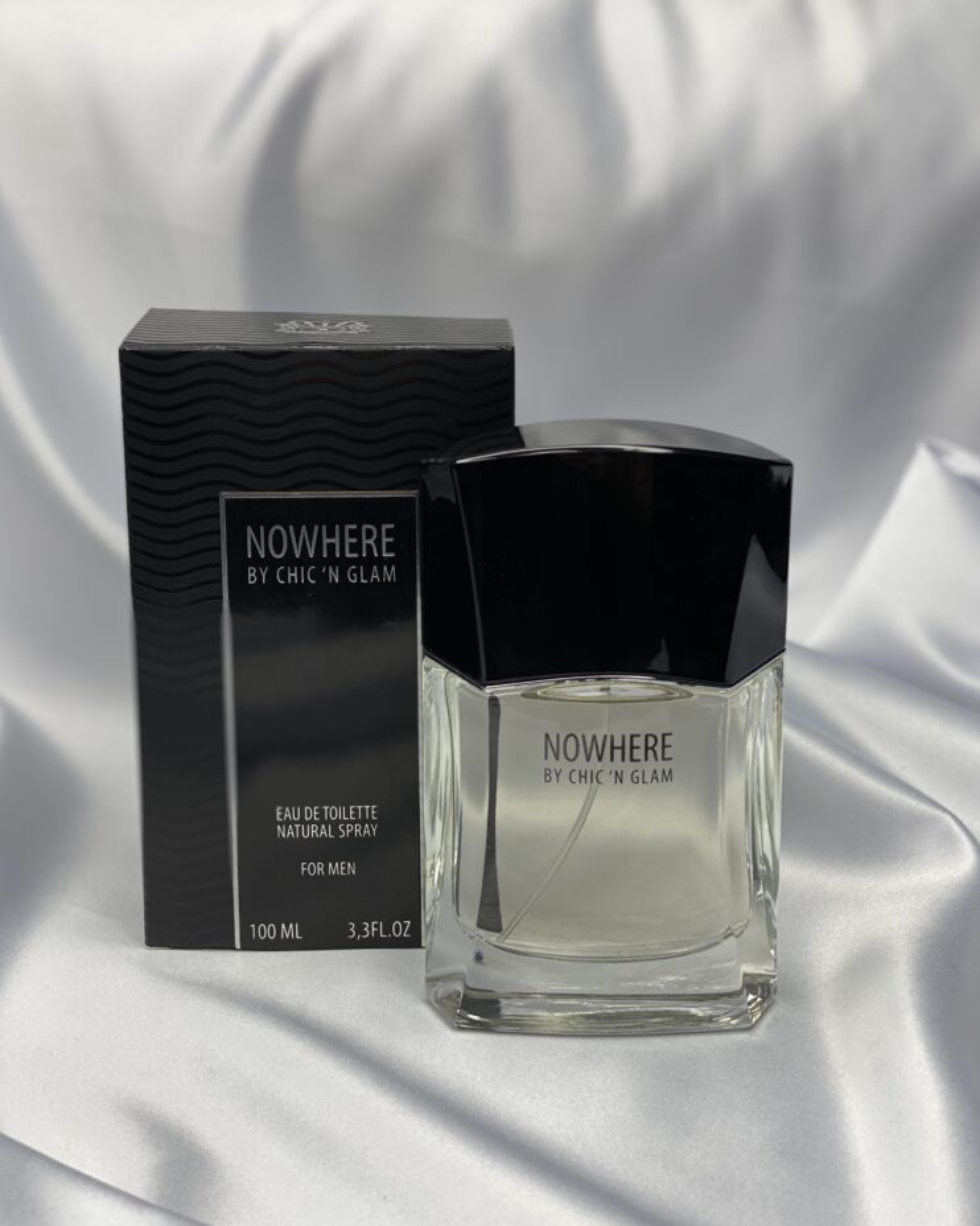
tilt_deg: -13.2
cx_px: 485
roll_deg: +0.4
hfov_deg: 27.1
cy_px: 595
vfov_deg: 33.6
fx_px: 2031
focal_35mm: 56
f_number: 2
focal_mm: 6
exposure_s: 1/100
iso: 25
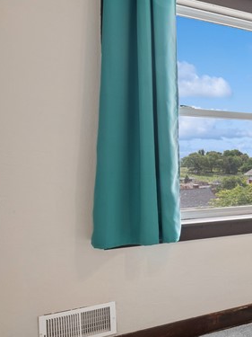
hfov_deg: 22.2
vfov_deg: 47.9
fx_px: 379
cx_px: 452
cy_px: 166
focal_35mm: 39
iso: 50
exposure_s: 1/3.33
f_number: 11
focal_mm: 14
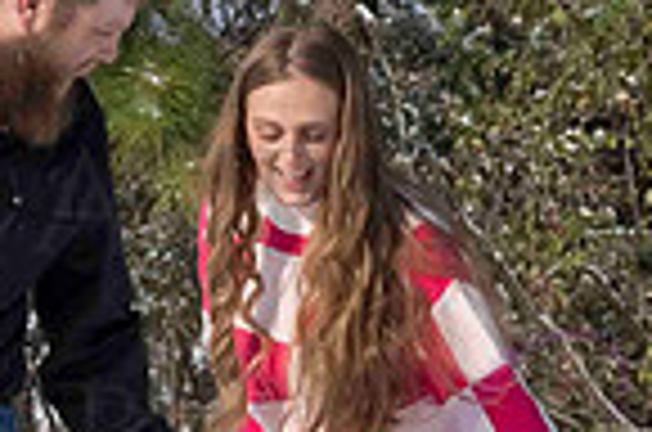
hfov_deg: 3.1
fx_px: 12162
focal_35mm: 673
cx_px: 267
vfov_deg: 2.0
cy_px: 540
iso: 640
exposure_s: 1/1000
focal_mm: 112
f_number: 16
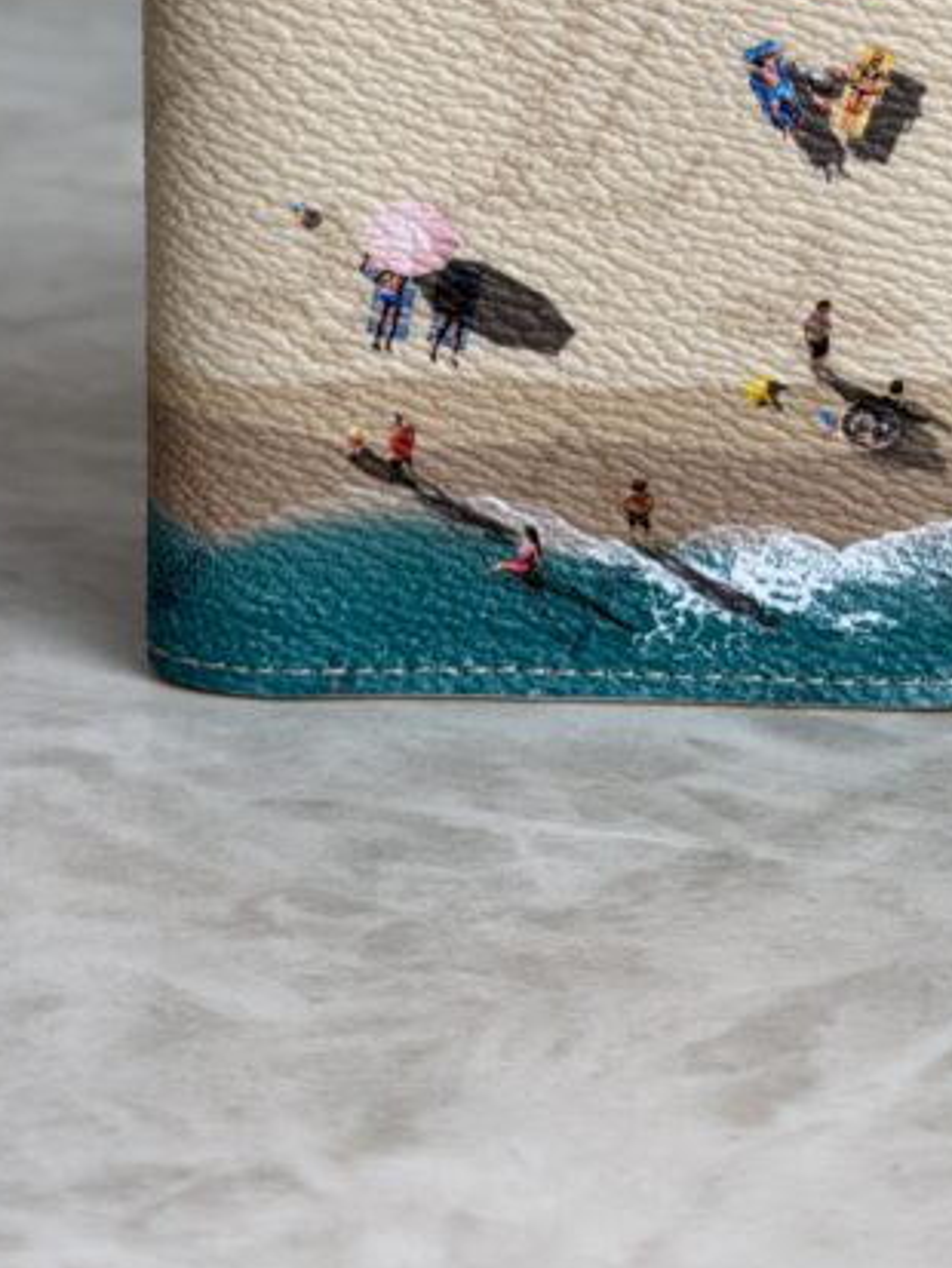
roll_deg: -1.2
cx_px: 537
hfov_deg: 15.9
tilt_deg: -11.4
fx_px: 3408
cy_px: 55
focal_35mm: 93
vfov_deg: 20.5
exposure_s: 1/130
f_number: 1.78
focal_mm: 6.76
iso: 50
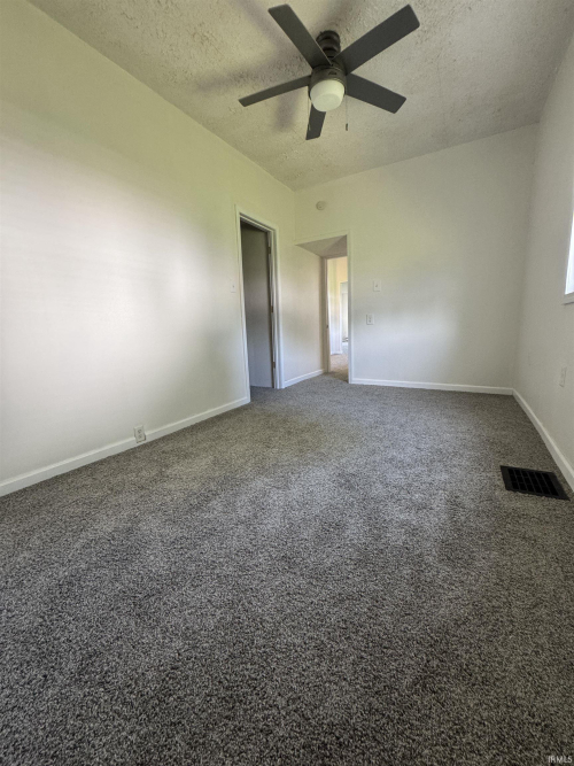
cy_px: 383
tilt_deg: -9.5
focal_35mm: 14
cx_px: 287
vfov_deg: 102.1
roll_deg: +3.3
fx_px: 310
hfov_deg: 85.7
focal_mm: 2.22
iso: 160
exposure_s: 1/60
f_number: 2.2
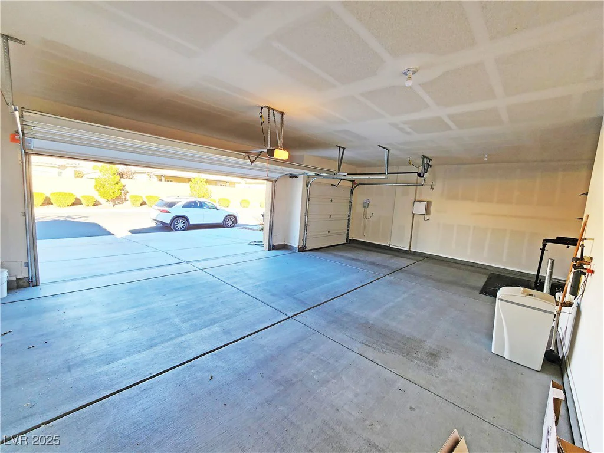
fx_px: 227
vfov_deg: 89.9
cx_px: 302
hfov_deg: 106.2
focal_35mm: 13
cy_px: 226
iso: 64
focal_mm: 2.2
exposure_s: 1/120
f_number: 2.2
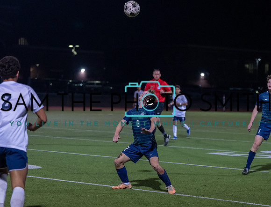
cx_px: 149
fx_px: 978
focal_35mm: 124
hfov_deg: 15.8
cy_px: 124
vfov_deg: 12.0
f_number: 2.8
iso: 3200
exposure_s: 1/1000
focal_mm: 95
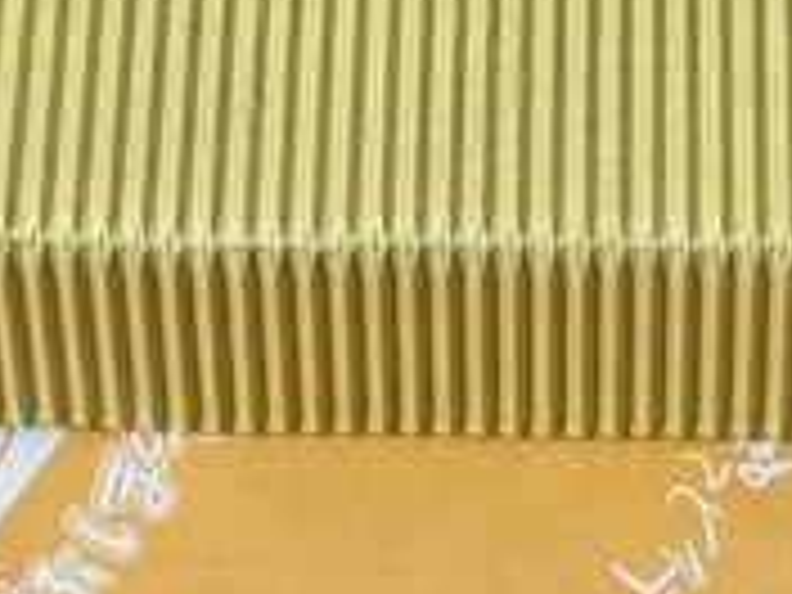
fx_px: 5079
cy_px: -749
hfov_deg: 8.9
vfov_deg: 6.4
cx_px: 592
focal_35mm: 222
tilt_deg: -52.1
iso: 200
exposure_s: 1/50
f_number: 1.78
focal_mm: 6.76
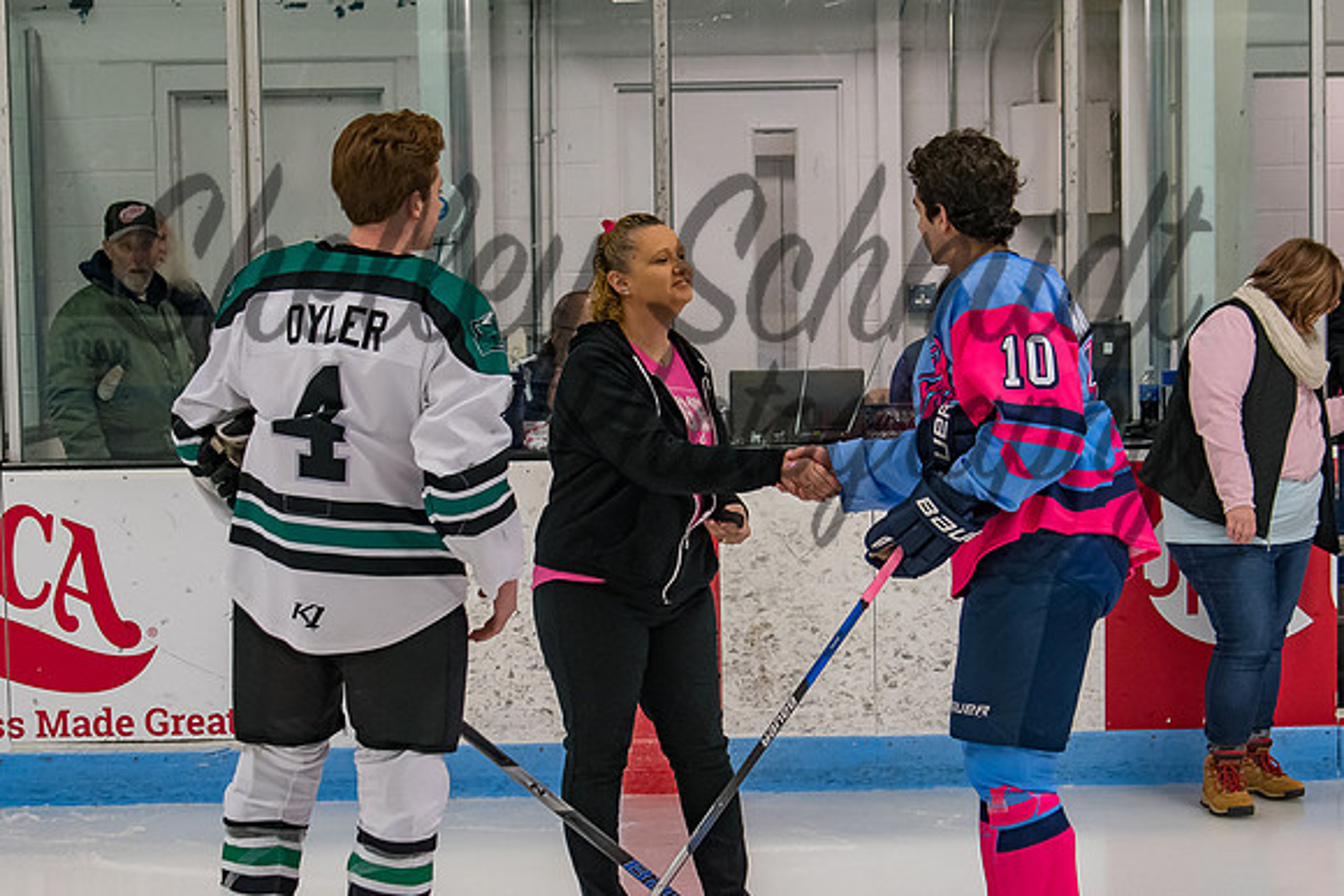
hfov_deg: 25.3
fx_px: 2998
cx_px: 712
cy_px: 472
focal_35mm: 80
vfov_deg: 17.0
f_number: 4
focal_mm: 40
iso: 1250
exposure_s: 1/250
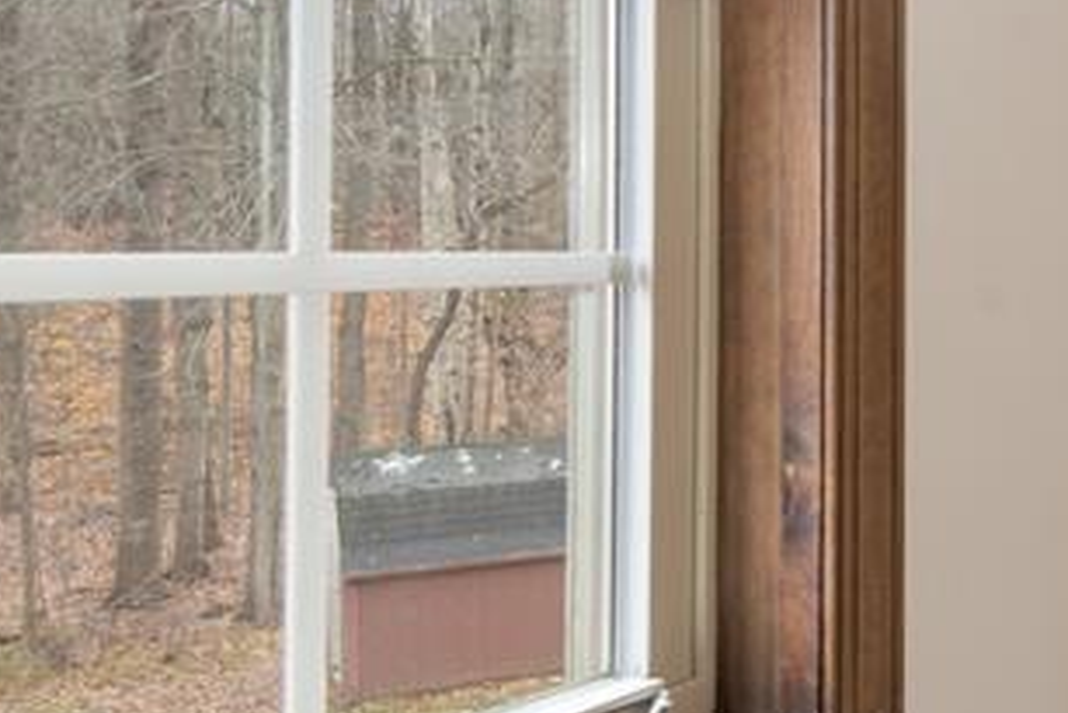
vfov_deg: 13.7
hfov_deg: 17.7
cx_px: 1725
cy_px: 367
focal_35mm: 100
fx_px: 2968
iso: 320
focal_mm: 30
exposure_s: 1/6
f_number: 9
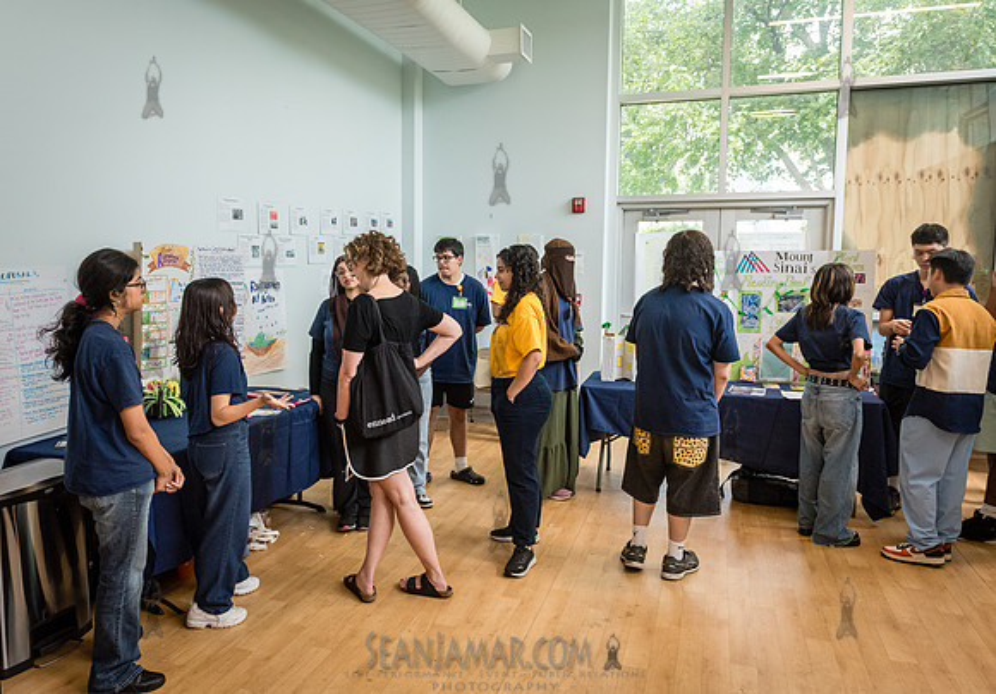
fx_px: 747
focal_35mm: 27
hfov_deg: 67.2
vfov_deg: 49.8
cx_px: 444
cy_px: 325
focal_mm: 24
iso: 2500
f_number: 4
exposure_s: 1/400
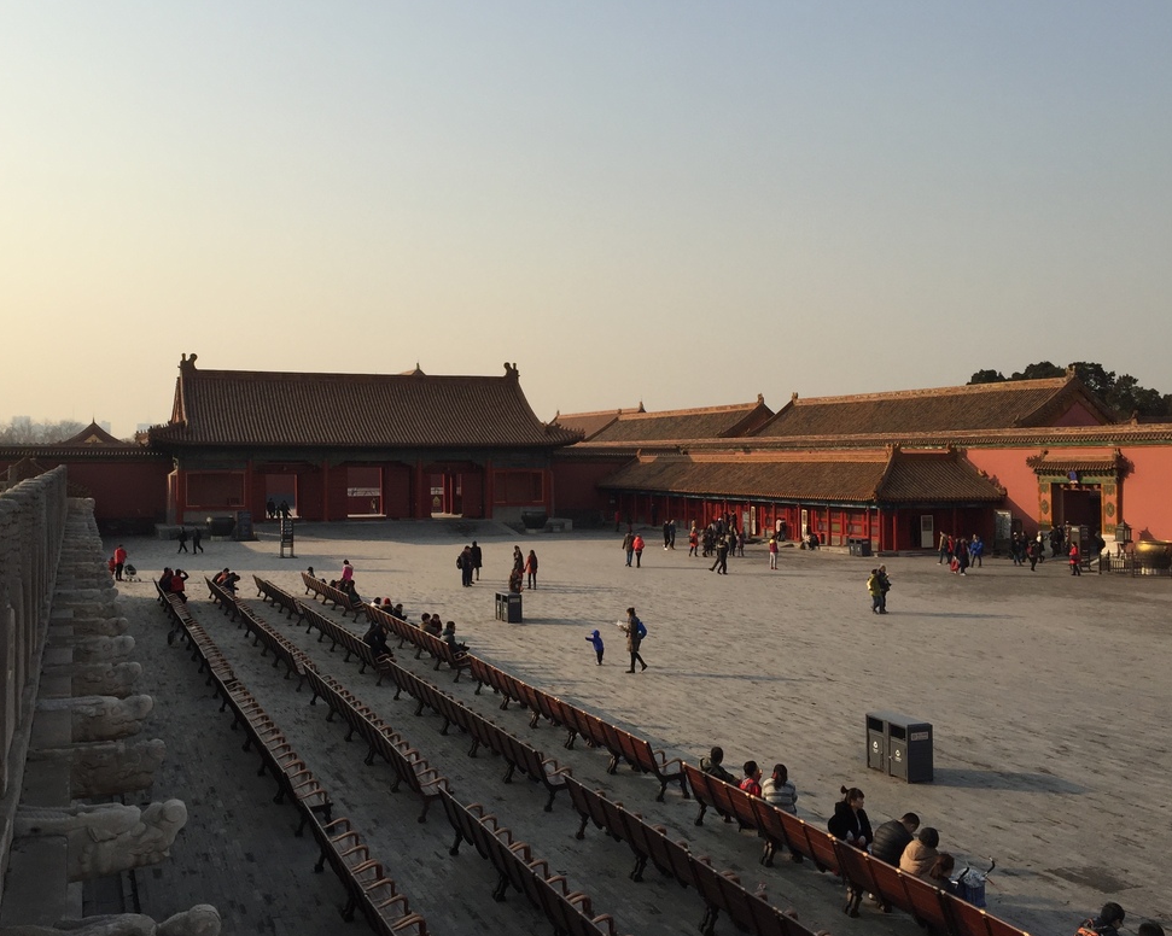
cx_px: 517
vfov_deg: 42.2
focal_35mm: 35
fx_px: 1214
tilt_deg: +1.0
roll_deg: -0.2
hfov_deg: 51.4
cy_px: 454
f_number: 2.2
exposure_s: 1/1799
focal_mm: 4.15
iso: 32
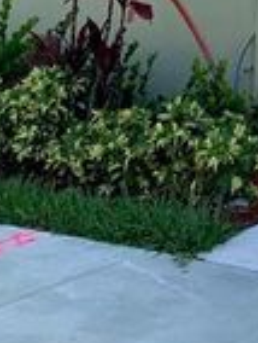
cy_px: -400
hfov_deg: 11.2
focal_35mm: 122
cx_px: 487
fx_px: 1209
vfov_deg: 13.3
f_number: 1.8
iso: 25
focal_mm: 4.25
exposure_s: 1/759
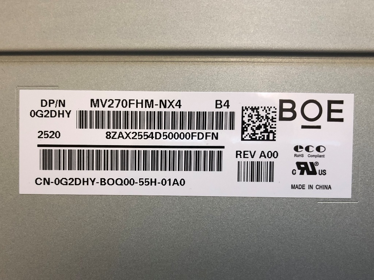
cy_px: 140
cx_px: 187
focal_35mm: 28
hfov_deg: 63.4
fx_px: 303
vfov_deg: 49.7
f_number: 1.8
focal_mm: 3.99
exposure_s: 1/100
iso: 64
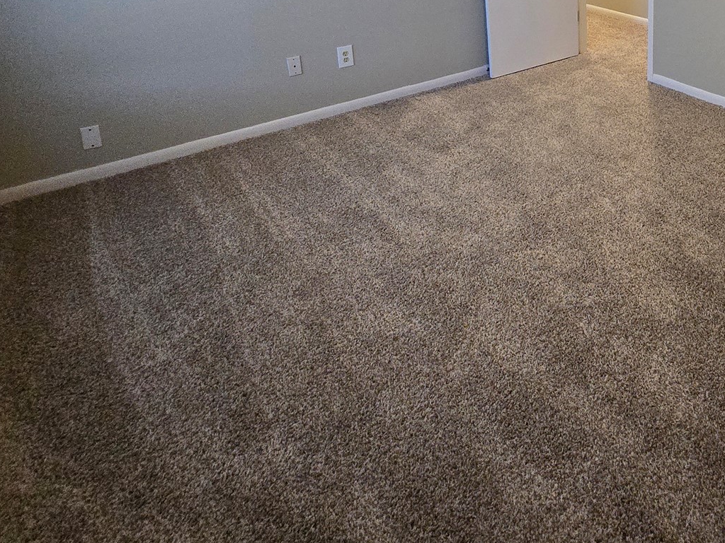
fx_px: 545
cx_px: 617
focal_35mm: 26
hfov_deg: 59.8
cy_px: 13
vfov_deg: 45.7
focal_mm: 2.2
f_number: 2.2
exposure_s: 1/60
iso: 640
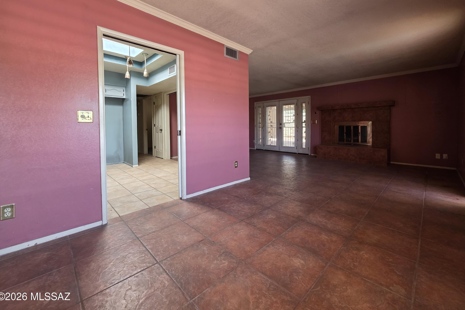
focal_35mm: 14
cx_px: 237
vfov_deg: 80.7
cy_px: 133
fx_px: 181
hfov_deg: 104.2
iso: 160
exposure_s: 1/60
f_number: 1.9
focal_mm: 2.2
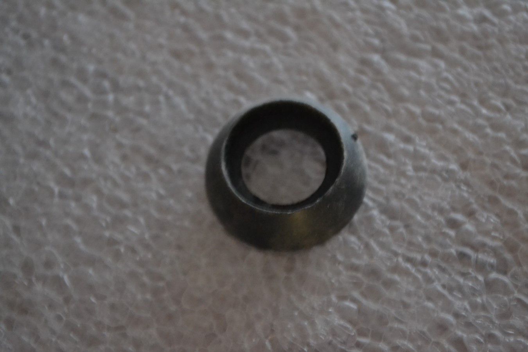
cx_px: 264
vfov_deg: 16.6
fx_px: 1210
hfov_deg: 24.6
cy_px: 176
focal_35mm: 82
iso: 3200
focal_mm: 55
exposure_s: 1/13
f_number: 5.6
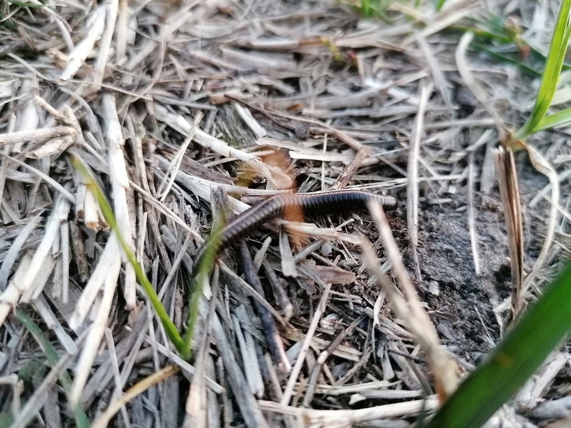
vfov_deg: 51.4
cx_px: 286
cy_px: 214
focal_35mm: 27
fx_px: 445
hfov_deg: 65.3
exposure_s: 1/50
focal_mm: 4.75
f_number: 1.8
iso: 400
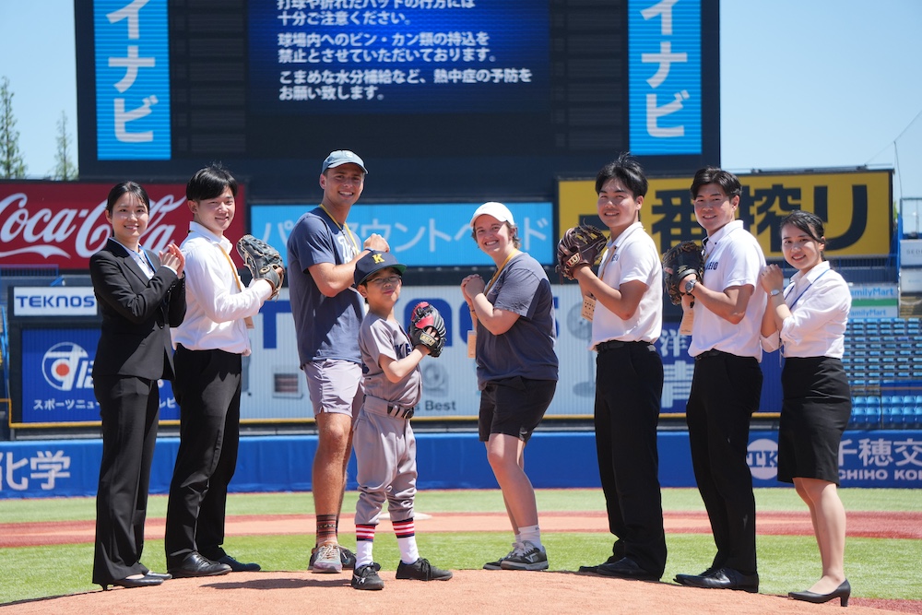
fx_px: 3035
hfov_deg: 17.3
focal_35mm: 118
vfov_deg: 11.6
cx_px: 461
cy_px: 308
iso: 500
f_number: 5
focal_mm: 79
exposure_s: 1/2000
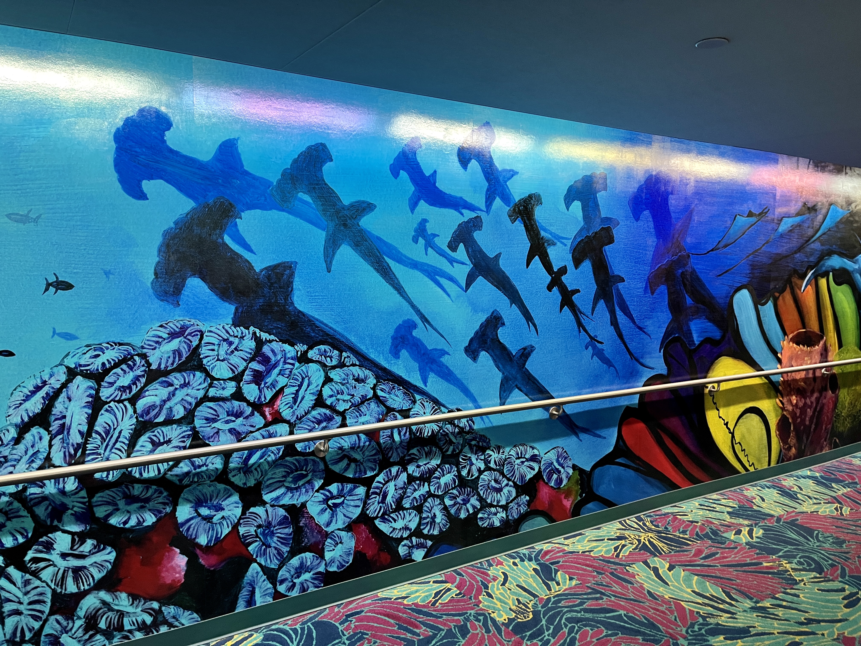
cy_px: 323
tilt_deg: -8.5
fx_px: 647
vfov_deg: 53.1
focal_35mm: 26
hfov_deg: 67.3
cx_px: 430
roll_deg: -1.5
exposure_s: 1/60
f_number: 1.6
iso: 200
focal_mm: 5.1
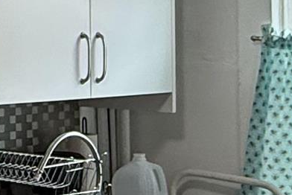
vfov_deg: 12.0
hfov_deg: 16.9
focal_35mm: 114
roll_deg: +0.5
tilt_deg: +1.1
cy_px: 35
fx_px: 925
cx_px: -93
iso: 160
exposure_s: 1/120
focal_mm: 2.22
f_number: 2.2
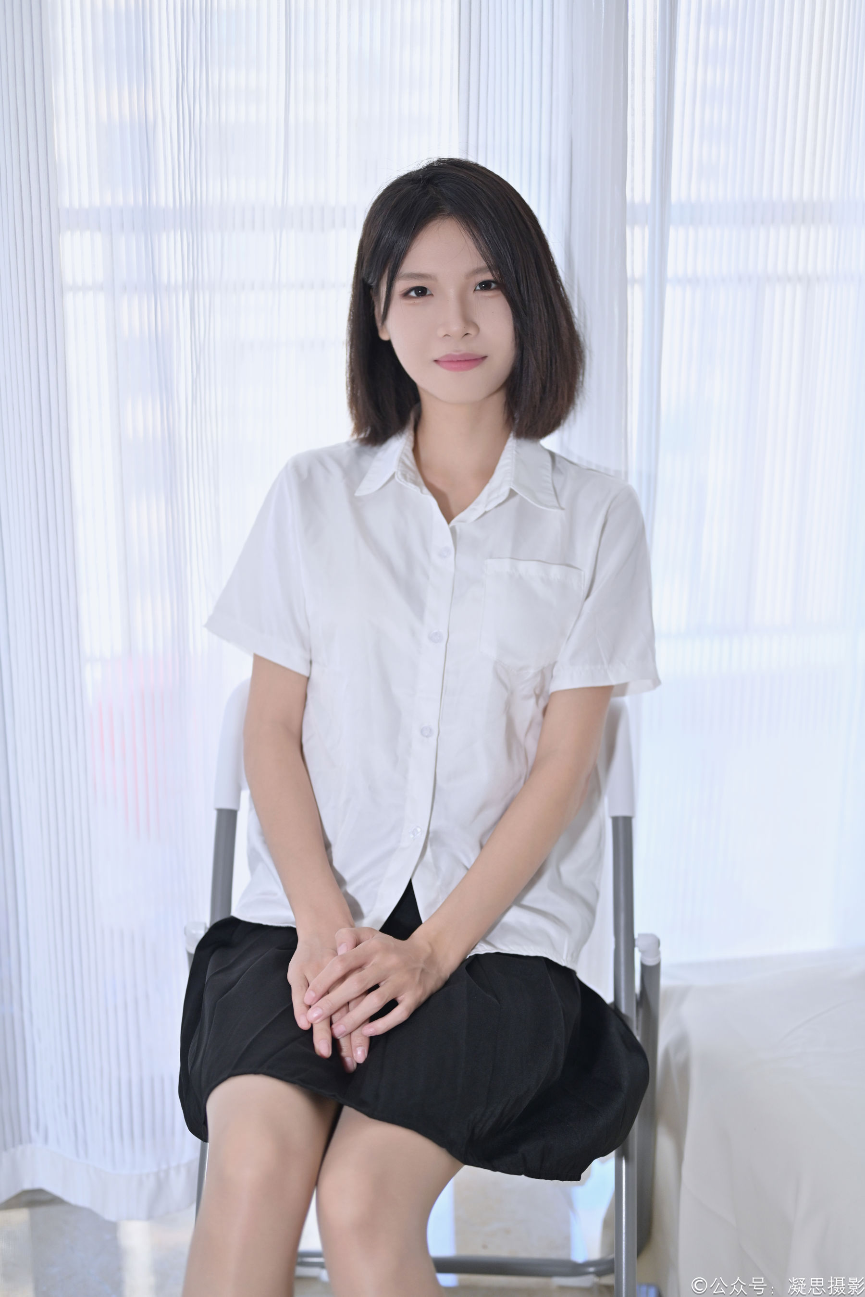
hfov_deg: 27.0
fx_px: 1802
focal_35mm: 50
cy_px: 648
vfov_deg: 39.6
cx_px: 432
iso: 720
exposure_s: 1/100
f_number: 1.8
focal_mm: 50
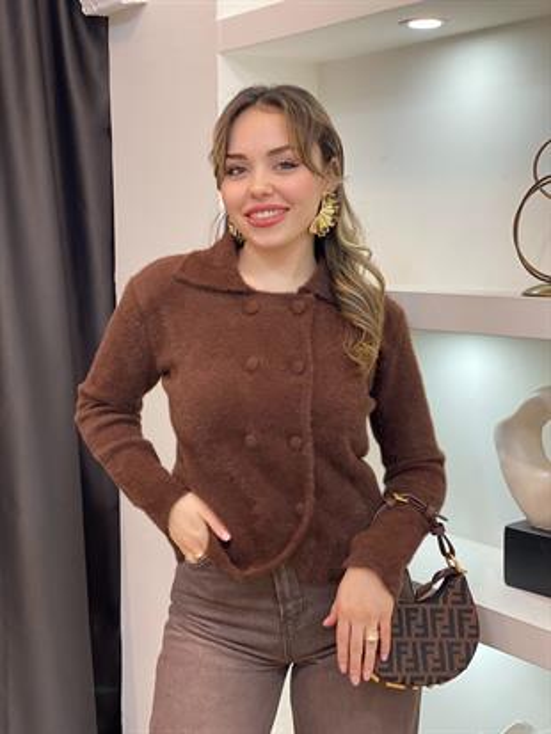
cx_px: 276
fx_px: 1103
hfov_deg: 28.0
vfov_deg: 36.8
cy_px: 367
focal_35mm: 52
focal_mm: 6
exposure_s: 1/100
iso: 160
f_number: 2
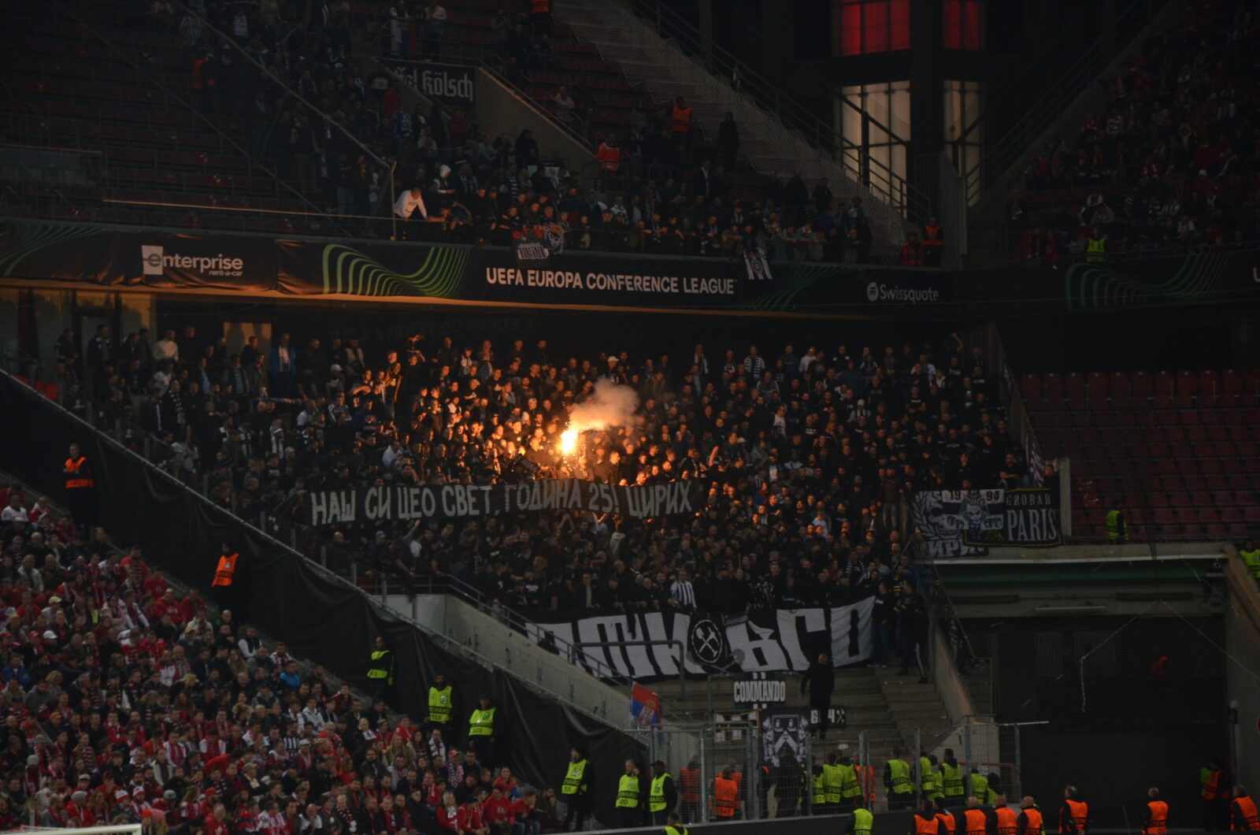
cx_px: 630
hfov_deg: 13.1
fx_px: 5501
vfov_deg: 8.7
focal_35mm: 158
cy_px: 418
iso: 800
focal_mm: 105
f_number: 5.6
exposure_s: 1/200
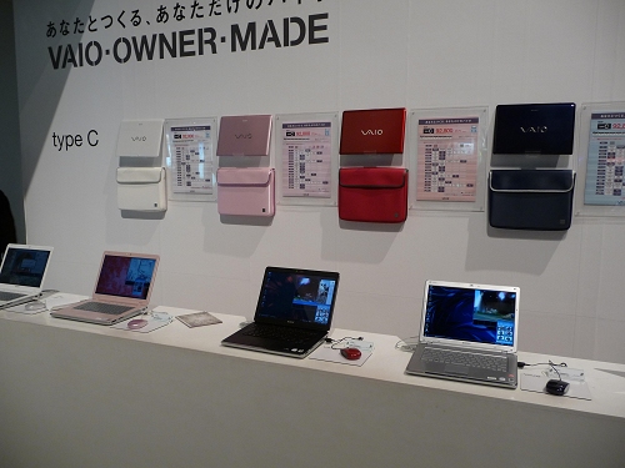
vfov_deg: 49.7
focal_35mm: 28
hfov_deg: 63.4
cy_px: 234
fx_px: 506
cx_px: 312
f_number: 3.3
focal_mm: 4.7
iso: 160
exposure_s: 1/30
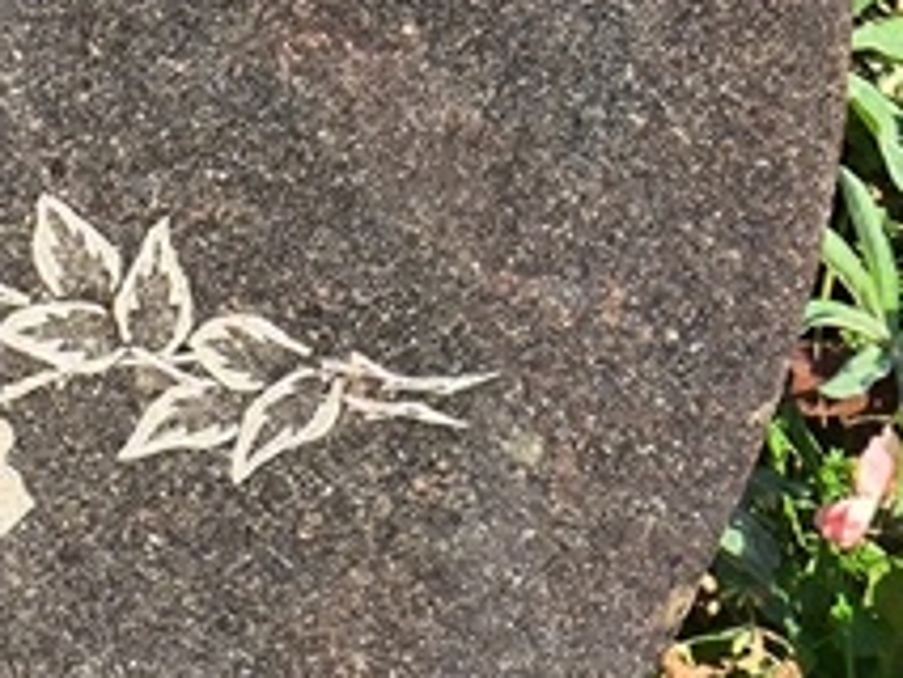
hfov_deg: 10.4
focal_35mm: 188
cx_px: -167
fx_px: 4907
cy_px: -284
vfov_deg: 7.8
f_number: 1.7
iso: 50
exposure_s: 1/854
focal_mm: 4.71
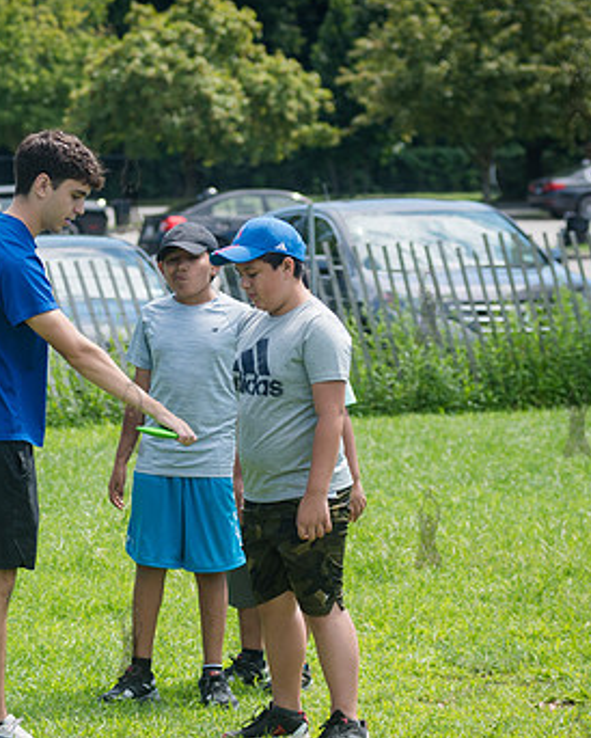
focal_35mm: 187
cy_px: 420
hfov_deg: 8.3
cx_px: 92
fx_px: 4085
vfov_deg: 10.3
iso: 200
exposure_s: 1/800
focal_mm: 92
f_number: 4
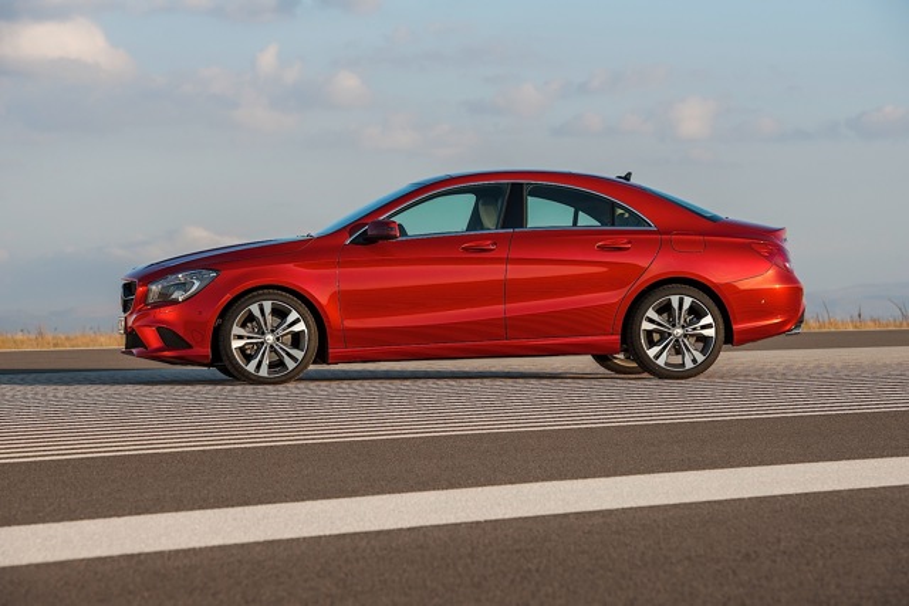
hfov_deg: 15.2
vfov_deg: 10.2
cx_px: 454
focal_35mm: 135
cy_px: 303
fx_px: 3409
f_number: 8
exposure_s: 1/125
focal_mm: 135
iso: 100
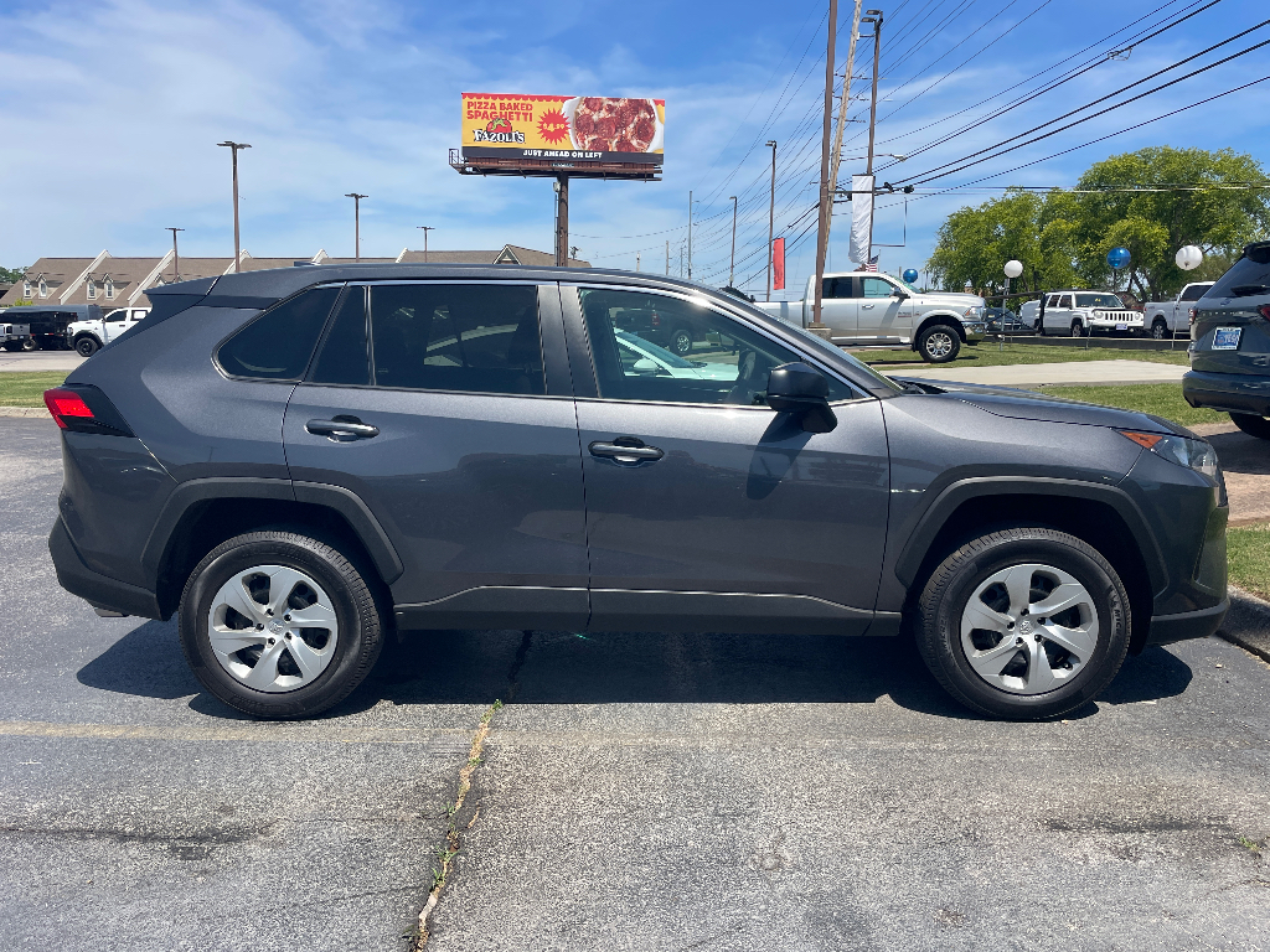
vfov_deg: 53.1
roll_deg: -1.8
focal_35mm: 26
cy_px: 476
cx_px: 635
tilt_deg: -7.4
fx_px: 954
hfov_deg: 67.3
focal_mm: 4.2
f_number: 1.6
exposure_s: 1/3205
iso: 32
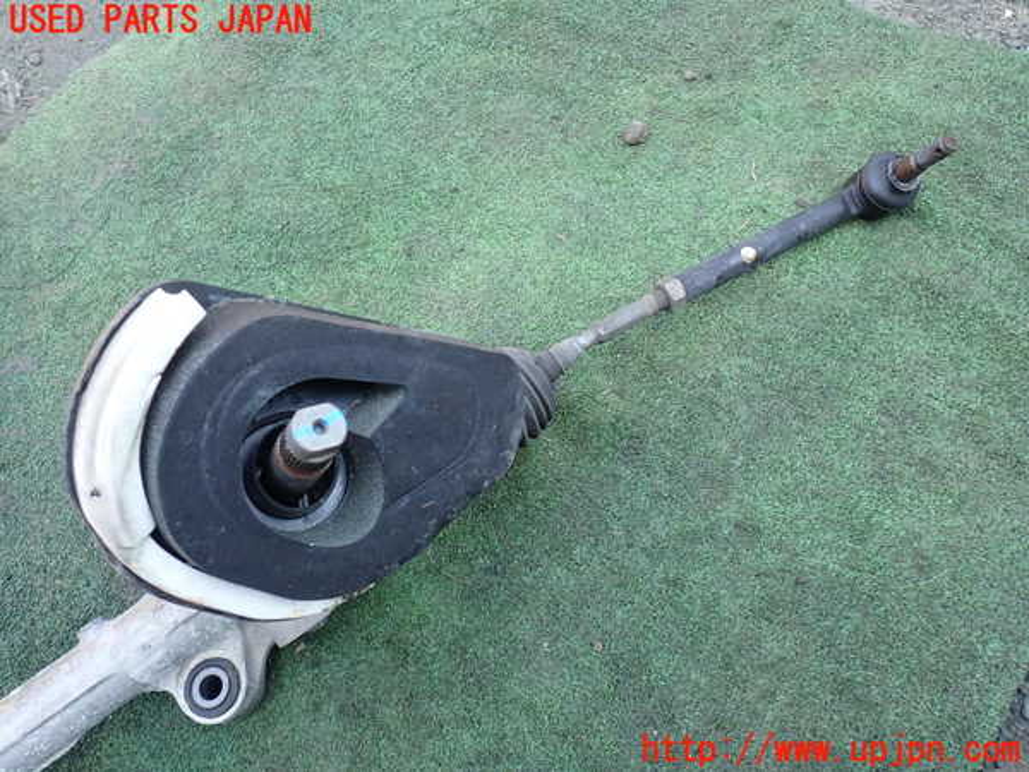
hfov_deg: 69.4
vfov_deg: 54.9
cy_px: 386
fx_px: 743
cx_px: 514
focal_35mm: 25
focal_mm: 4.5
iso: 100
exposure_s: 1/125
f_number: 2.8
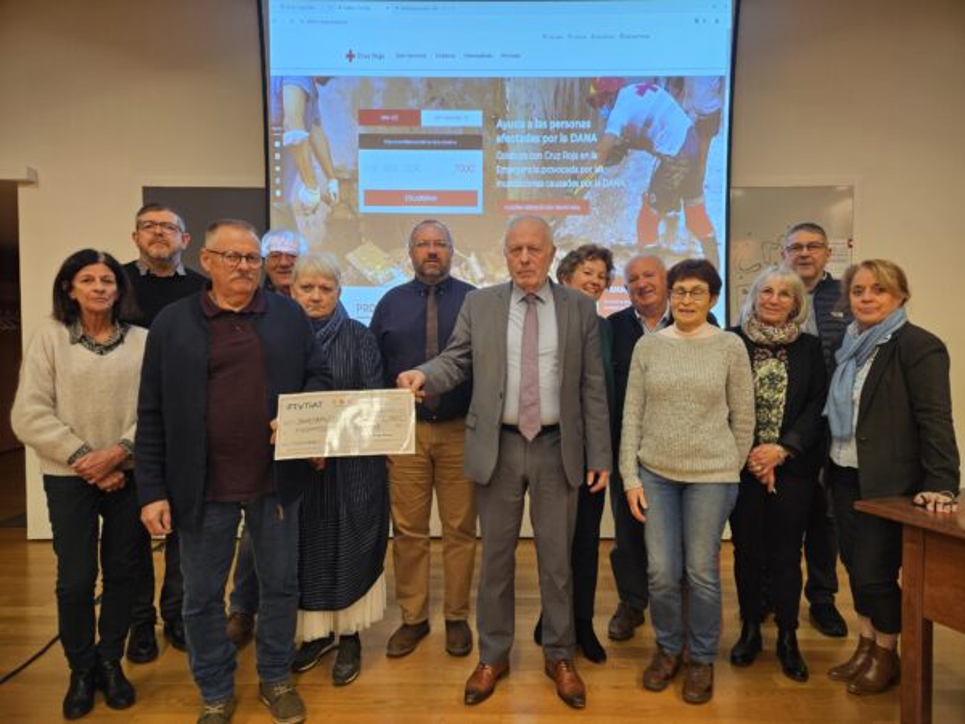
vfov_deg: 58.9
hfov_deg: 73.9
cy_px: 362
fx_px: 641
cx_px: 482
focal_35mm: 23
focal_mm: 5.4
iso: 125
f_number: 1.8
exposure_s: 1/60
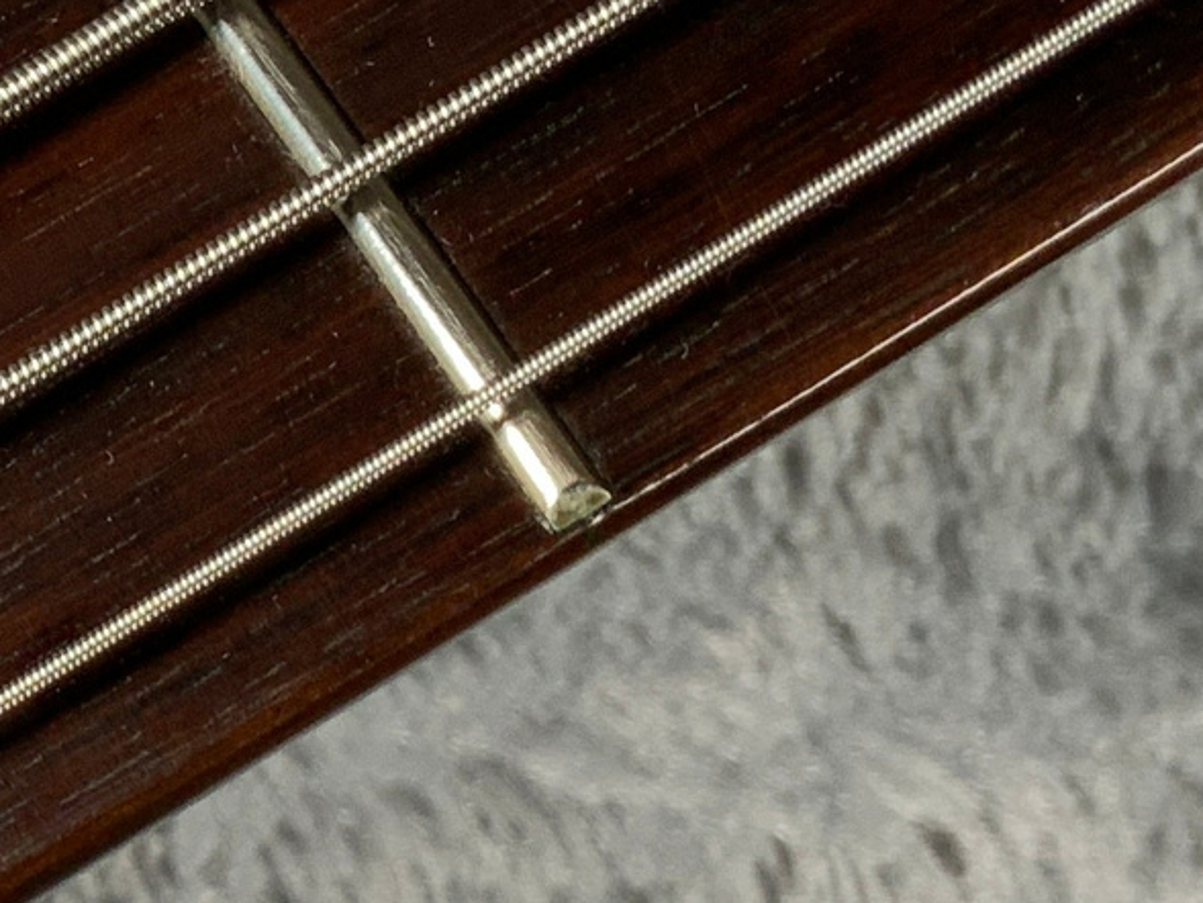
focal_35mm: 126
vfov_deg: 11.8
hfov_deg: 14.7
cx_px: -492
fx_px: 4380
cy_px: 545
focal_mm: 3
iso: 50
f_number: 1.8
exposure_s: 1/104
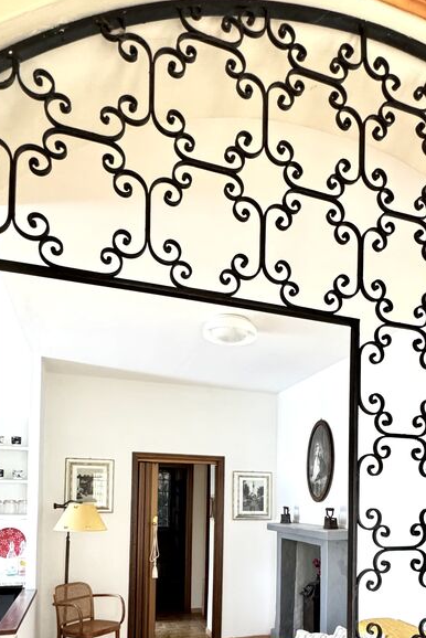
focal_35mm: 29
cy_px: 488
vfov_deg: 59.8
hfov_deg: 44.3
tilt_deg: +1.4
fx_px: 514
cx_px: 286
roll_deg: -1.2
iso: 640
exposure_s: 1/60
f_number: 2.2
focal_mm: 2.22
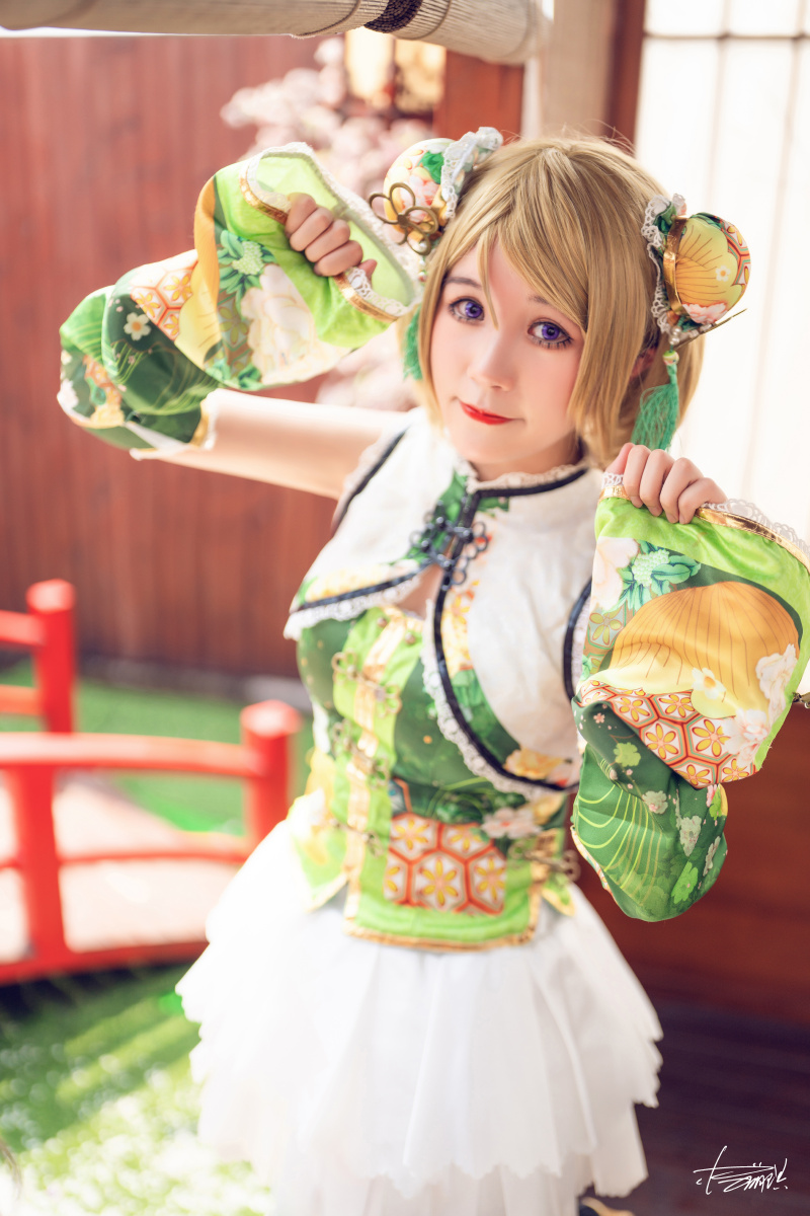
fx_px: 1350
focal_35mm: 40
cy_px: 608
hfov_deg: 33.4
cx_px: 405
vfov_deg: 48.5
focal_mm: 40
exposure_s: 1/2000
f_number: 1.4
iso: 100
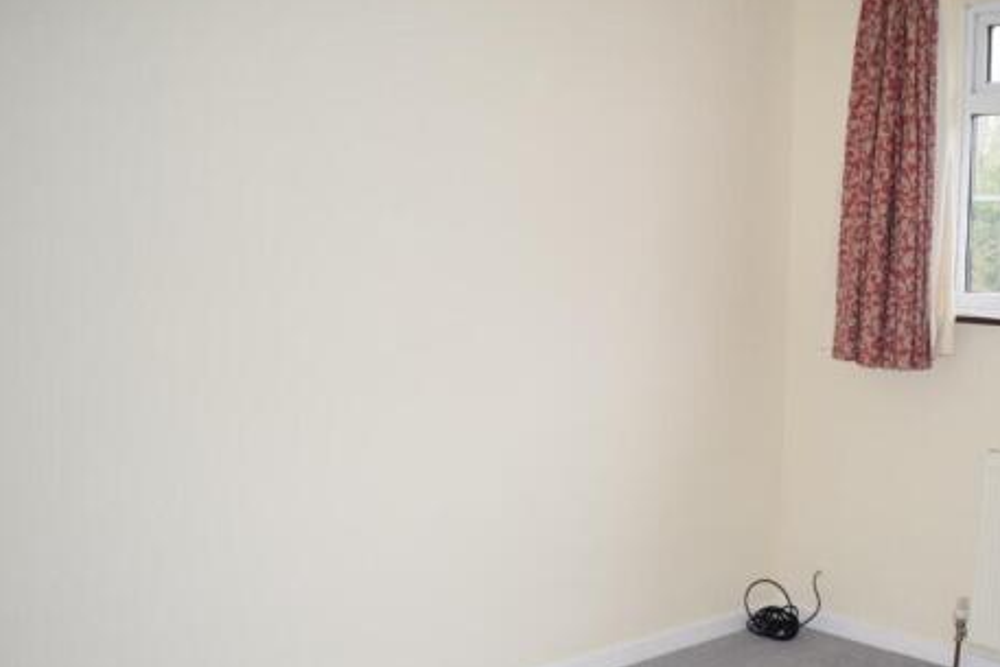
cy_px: 419
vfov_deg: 25.1
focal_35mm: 54
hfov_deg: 36.6
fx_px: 1493
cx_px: 675
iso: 800
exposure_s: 1/100
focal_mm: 25
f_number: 5
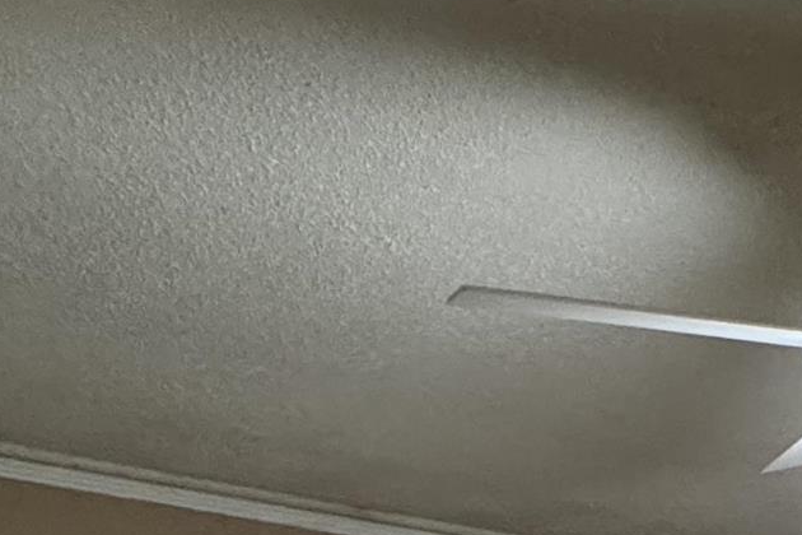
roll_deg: +1.6
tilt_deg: -10.9
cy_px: 1183
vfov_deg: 14.5
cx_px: 951
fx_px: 1582
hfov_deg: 25.6
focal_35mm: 71
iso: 500
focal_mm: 2.22
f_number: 2.2
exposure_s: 1/60
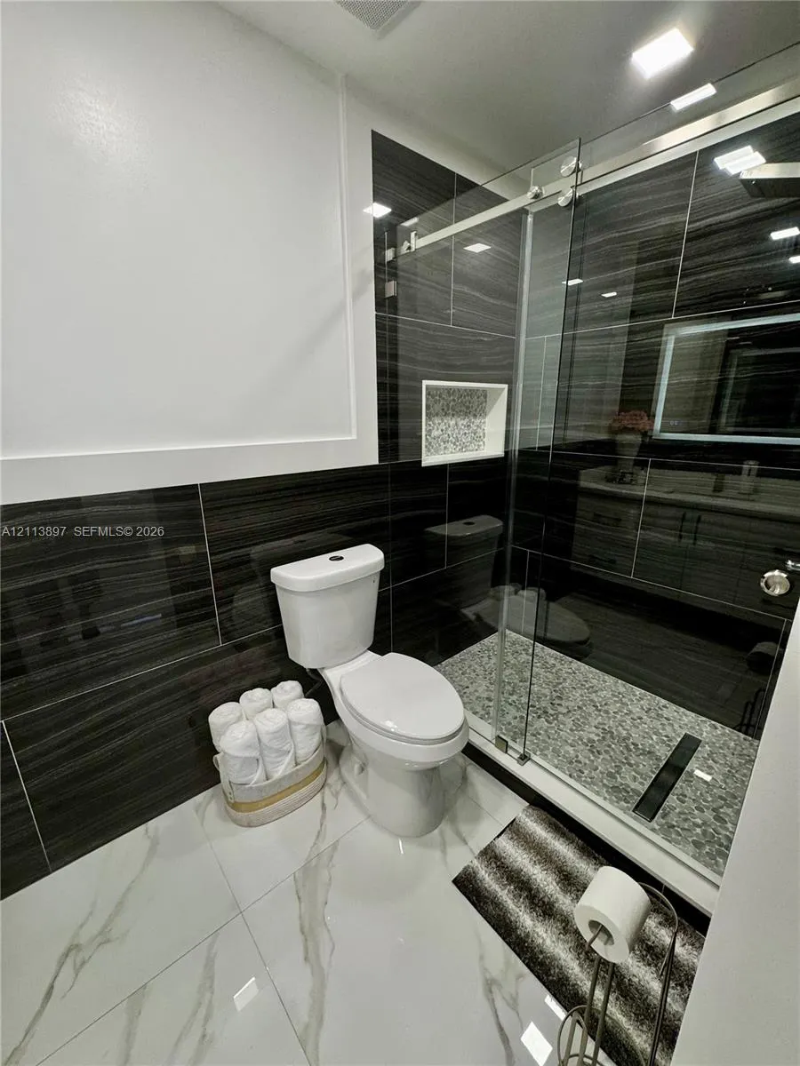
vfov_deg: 102.1
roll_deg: +0.7
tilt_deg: -17.5
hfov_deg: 85.7
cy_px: 533
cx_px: 400
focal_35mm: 14
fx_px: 431
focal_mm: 2.22
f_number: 2.2
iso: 160
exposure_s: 1/120
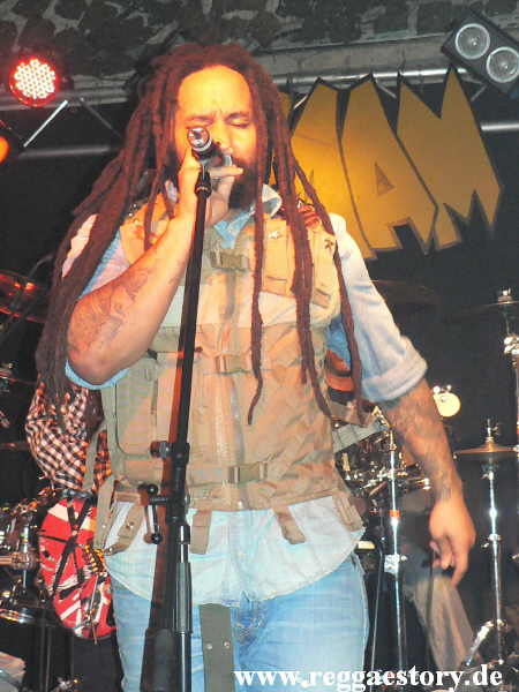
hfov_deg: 29.7
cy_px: 346
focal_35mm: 49
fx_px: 980
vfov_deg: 38.9
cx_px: 260
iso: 400
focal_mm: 8.3
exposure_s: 1/60
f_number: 2.8
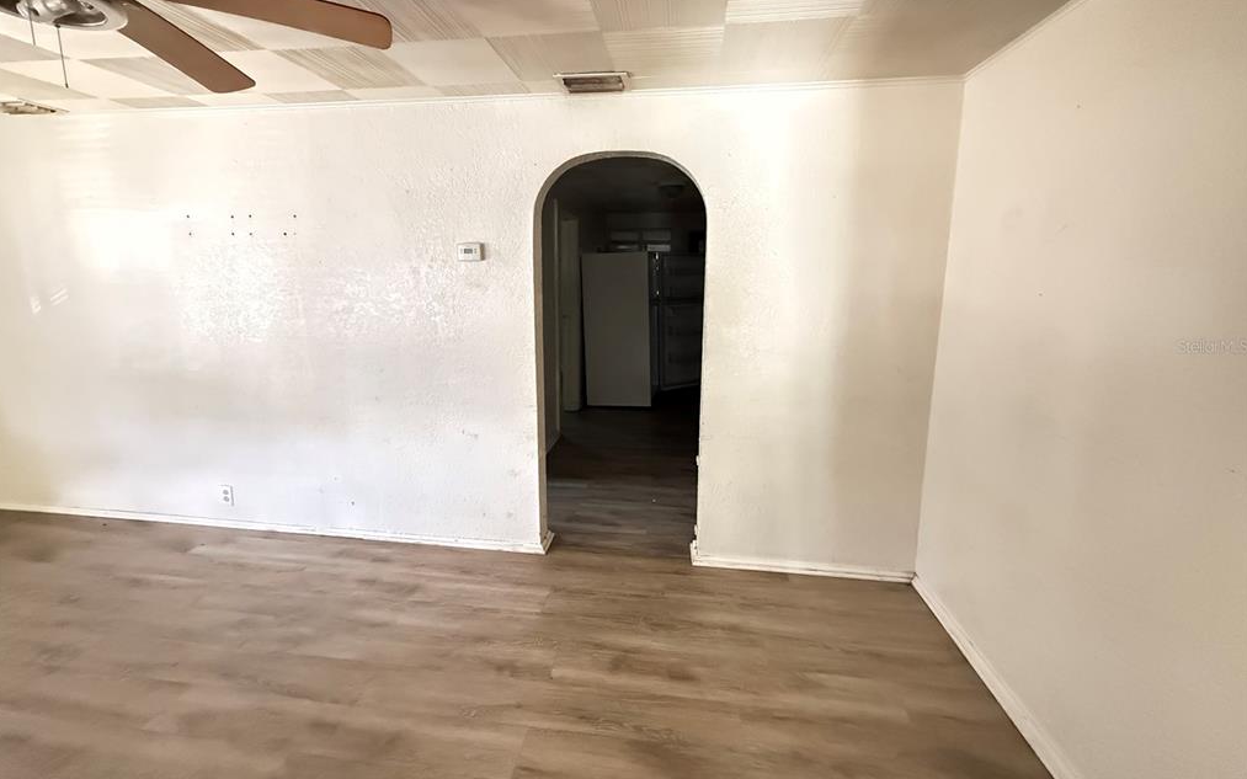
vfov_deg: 74.5
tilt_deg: -8.2
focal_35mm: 15
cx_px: 622
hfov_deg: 101.5
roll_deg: -0.3
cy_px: 346
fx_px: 510
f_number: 2.2
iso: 1250
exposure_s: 1/60
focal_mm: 2.22
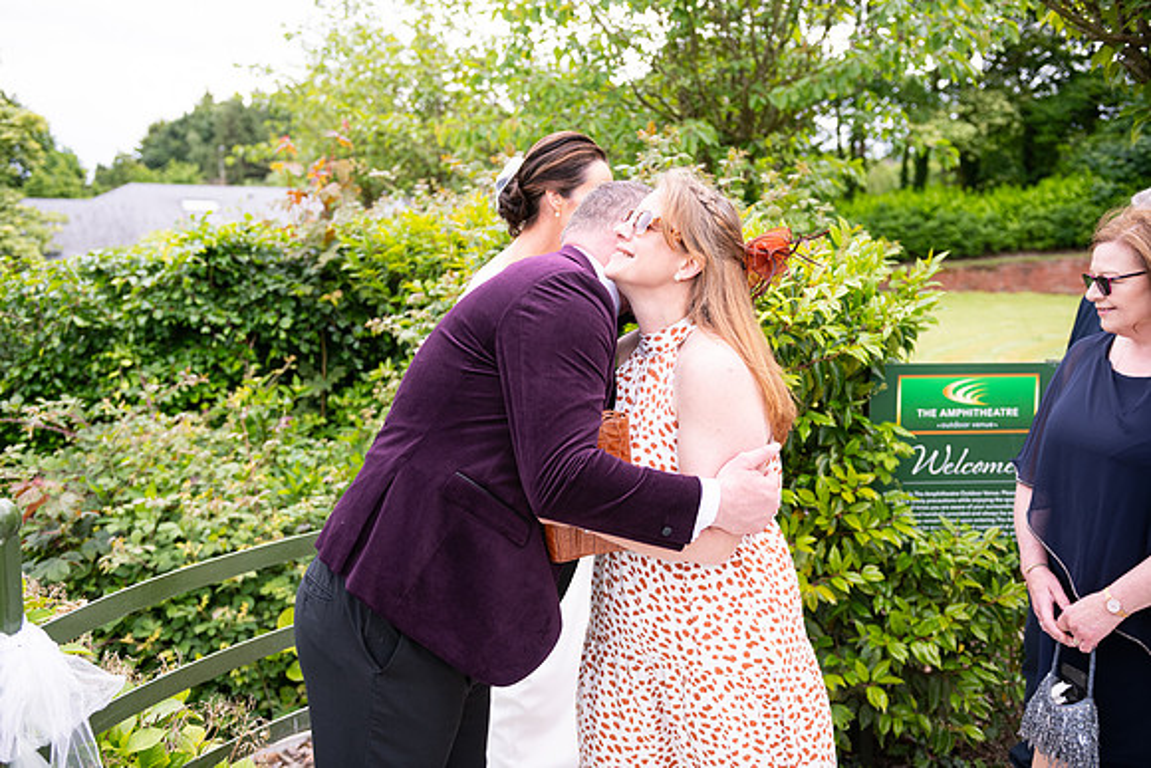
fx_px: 1119
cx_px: 576
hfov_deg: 54.4
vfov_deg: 37.9
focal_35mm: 35
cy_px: 384
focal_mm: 35
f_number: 3.5
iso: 250
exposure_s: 1/1000
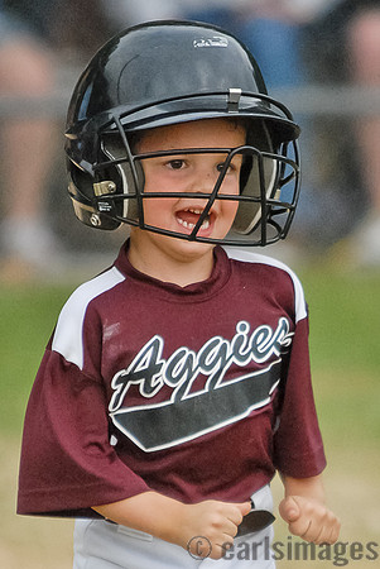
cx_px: 190
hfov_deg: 4.6
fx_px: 4739
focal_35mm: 300
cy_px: 284
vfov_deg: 6.9
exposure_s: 1/5000
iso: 1000
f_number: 2.8
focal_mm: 200
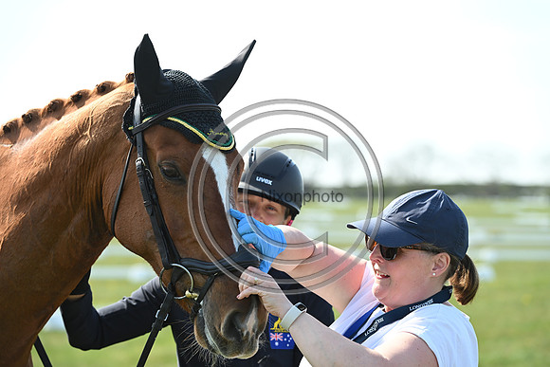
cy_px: 184
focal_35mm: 150
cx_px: 275
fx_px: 2292
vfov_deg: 9.2
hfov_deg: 13.7
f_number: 5
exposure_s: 1/1250
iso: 720
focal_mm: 150
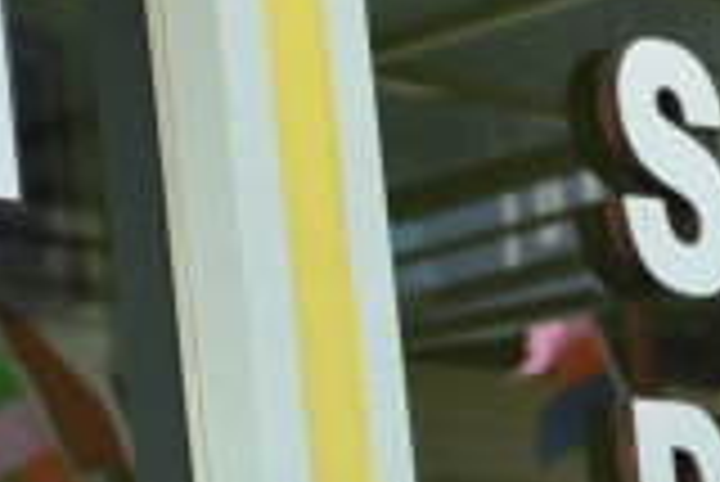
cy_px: 926
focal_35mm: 175
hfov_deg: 11.7
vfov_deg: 7.6
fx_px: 3503
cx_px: 567
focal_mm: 35
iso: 200
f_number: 5.6
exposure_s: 1/160
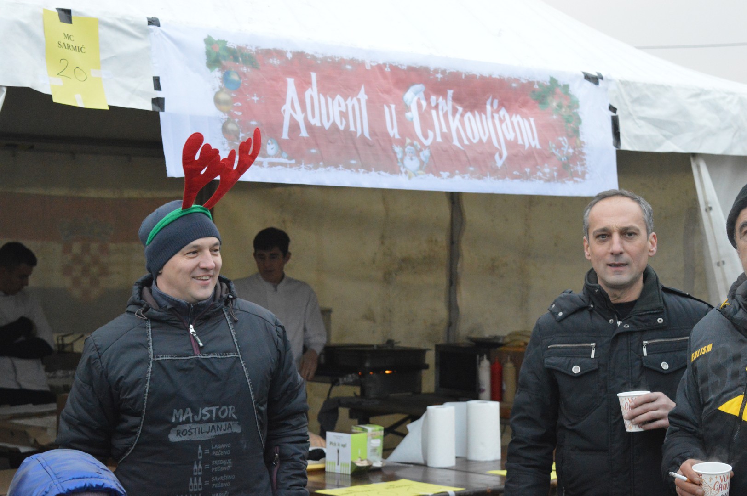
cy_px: 248
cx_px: 374
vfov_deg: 17.5
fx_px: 1617
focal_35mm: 78
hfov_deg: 26.0
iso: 3200
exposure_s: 1/320
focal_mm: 52
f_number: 5.6
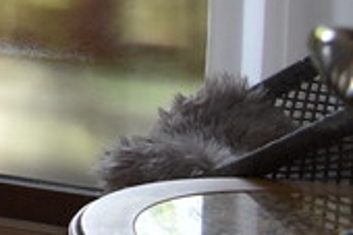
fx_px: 1597
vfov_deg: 7.9
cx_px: -623
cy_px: -286
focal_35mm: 163
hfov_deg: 10.1
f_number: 5
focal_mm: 18
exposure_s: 1/200
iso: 500
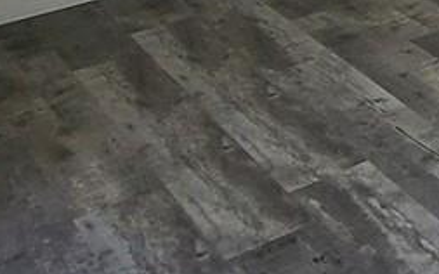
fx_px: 1041
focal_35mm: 87
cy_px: -222
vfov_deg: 13.4
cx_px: 868
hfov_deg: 17.4
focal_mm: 2.2
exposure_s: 1/60
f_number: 2.2
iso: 200
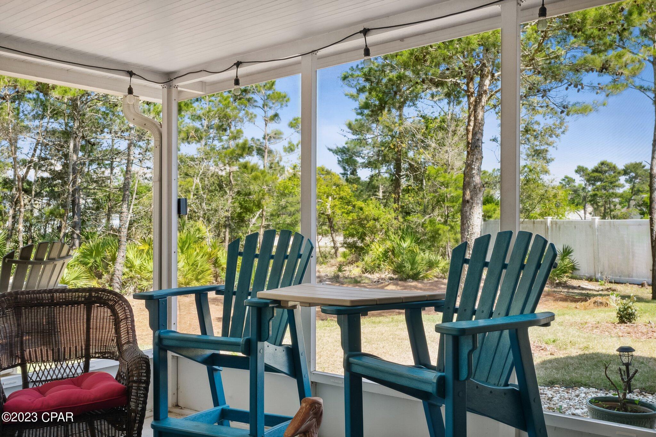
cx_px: 328
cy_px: 218
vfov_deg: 36.9
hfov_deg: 53.1
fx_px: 656
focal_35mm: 36
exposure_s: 1/80
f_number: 8
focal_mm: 24
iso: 640
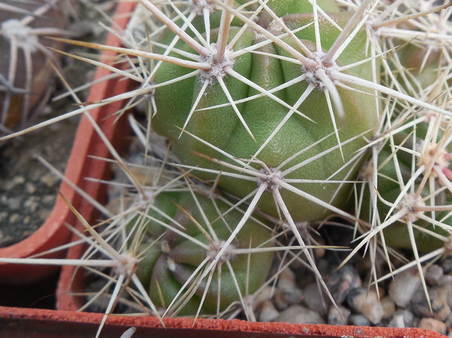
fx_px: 718
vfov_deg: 26.3
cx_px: 297
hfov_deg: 34.7
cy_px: 100
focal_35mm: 55
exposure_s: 1/80
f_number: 3.6
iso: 125
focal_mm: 5.6
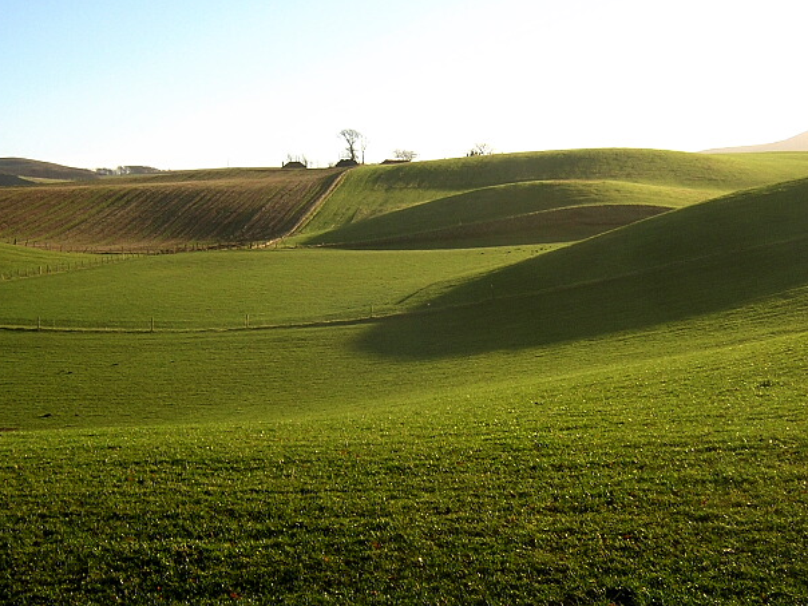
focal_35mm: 54
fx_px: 1260
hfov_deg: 35.5
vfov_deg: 27.0
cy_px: 288
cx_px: 388
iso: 109
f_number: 6.2
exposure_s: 1/135
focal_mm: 6.6
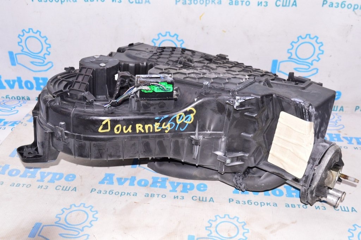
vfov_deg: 34.2
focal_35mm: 39
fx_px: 391
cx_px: 180
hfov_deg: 49.6
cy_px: 120
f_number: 8
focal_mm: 26
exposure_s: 1/160
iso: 1600
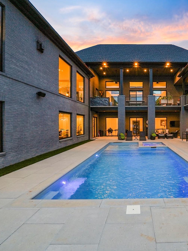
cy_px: 125
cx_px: 137
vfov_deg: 84.7
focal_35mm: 19
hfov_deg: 65.2
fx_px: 138
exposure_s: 1/10
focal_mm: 13
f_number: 11
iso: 640
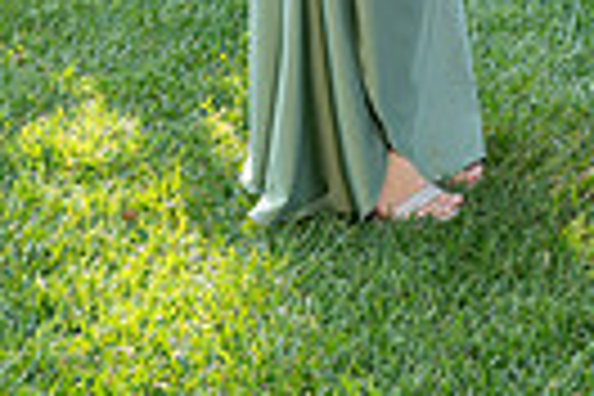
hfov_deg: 12.2
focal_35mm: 156
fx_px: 2574
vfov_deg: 8.3
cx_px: 1016
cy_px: -432
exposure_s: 1/200
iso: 200
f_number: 5.6
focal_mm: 34
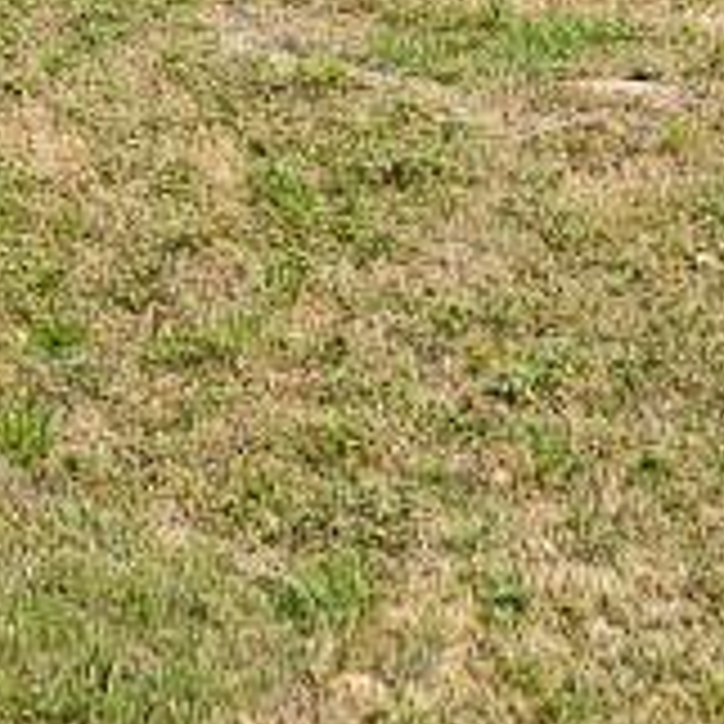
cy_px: -625
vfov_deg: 11.1
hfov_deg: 11.9
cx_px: 108
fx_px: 3455
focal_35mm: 146
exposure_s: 1/2000
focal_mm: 5.4
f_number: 1.8
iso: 40
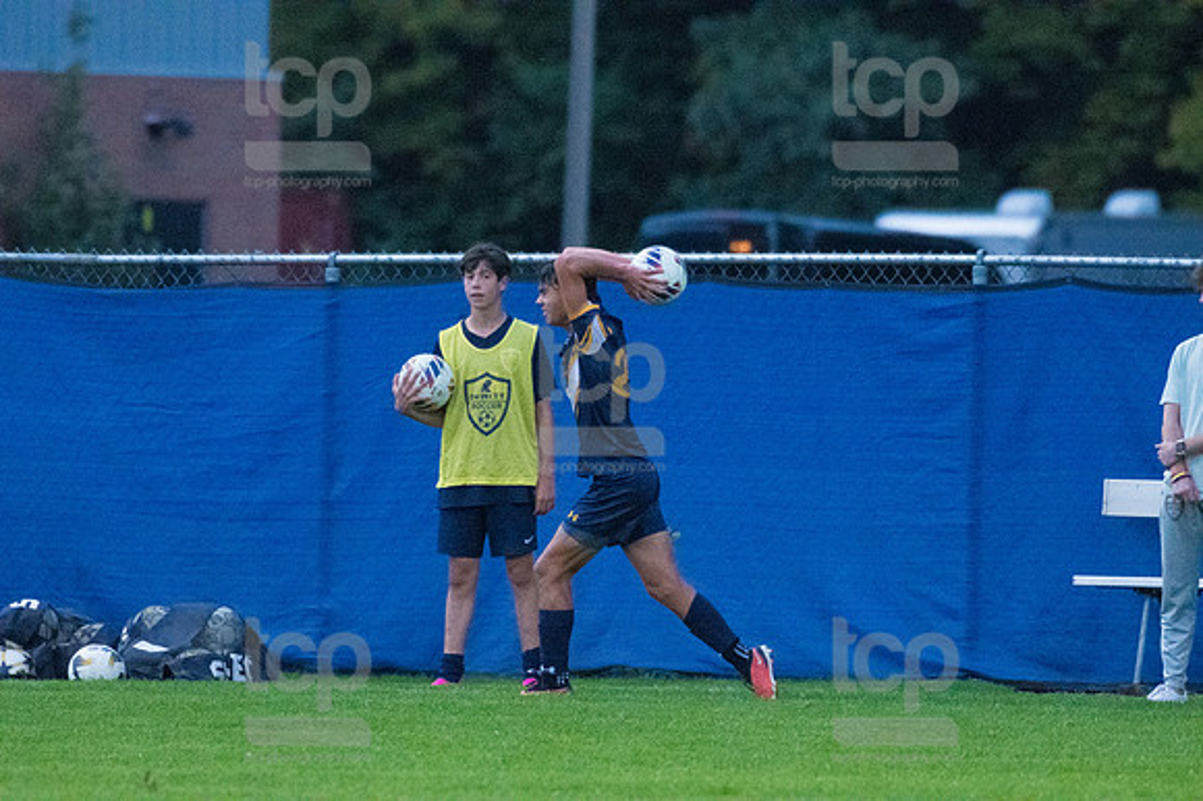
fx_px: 20539
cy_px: 400
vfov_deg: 2.2
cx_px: 602
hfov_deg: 3.4
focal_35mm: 615
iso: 6400
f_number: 5.6
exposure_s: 1/2000
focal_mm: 410
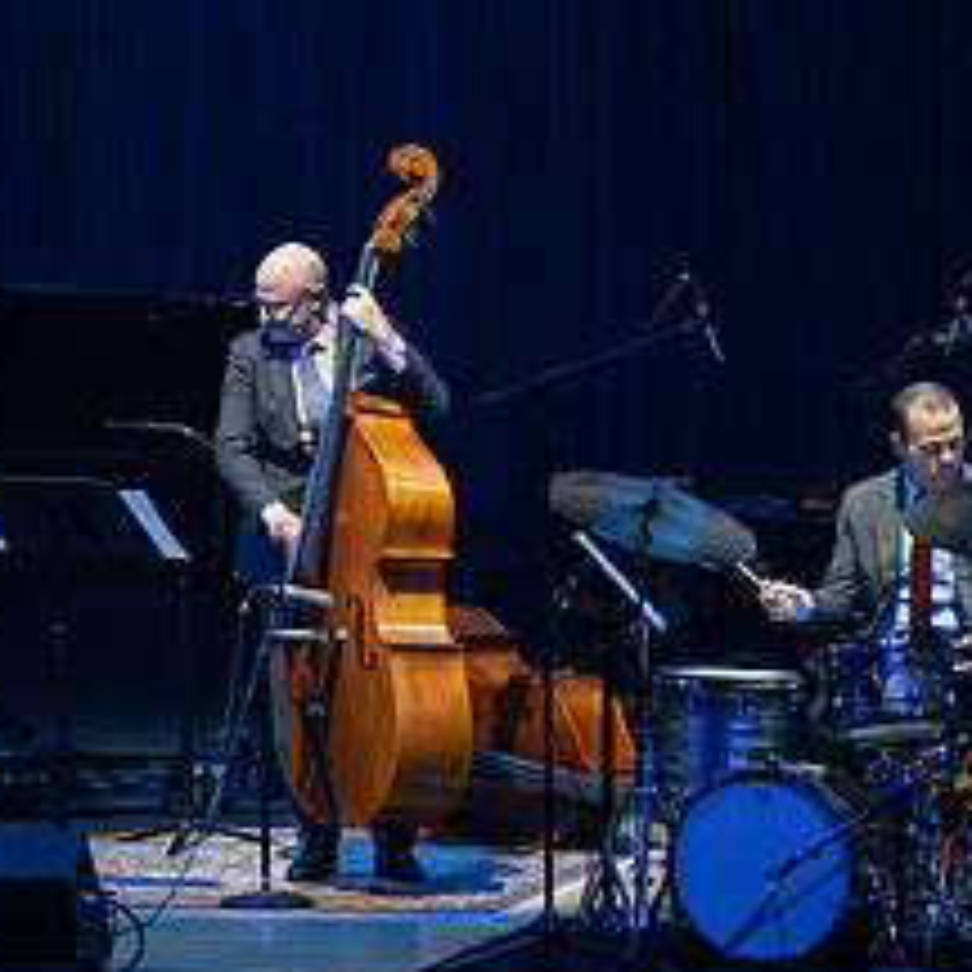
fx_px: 11437
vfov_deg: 4.9
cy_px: 398
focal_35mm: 360
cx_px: 158
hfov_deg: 4.9
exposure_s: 1/250
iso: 2500
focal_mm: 158
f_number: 7.1
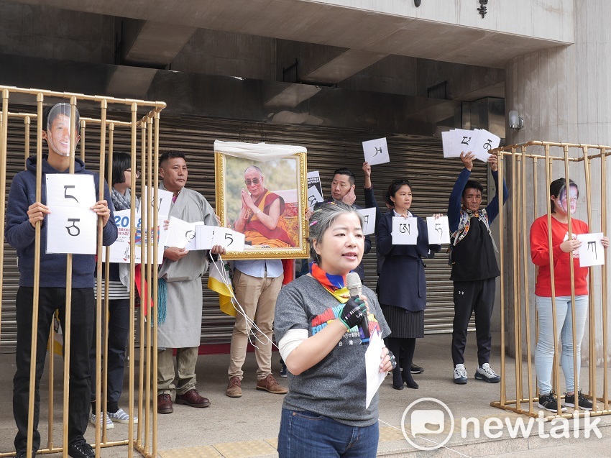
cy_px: 229
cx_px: 306
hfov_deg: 46.8
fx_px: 706
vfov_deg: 35.9
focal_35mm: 40
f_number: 4.5
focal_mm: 20
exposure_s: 1/250
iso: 200
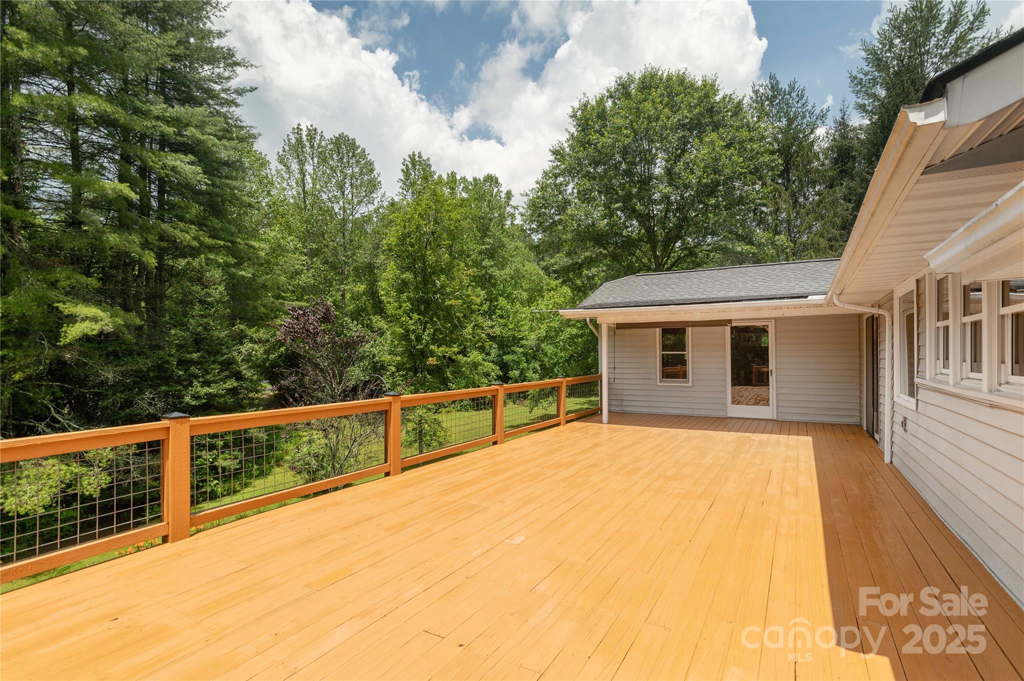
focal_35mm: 17
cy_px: 340
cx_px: 512
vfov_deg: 70.3
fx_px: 483
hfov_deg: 93.3
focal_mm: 17
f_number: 8
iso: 320
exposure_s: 1/2000
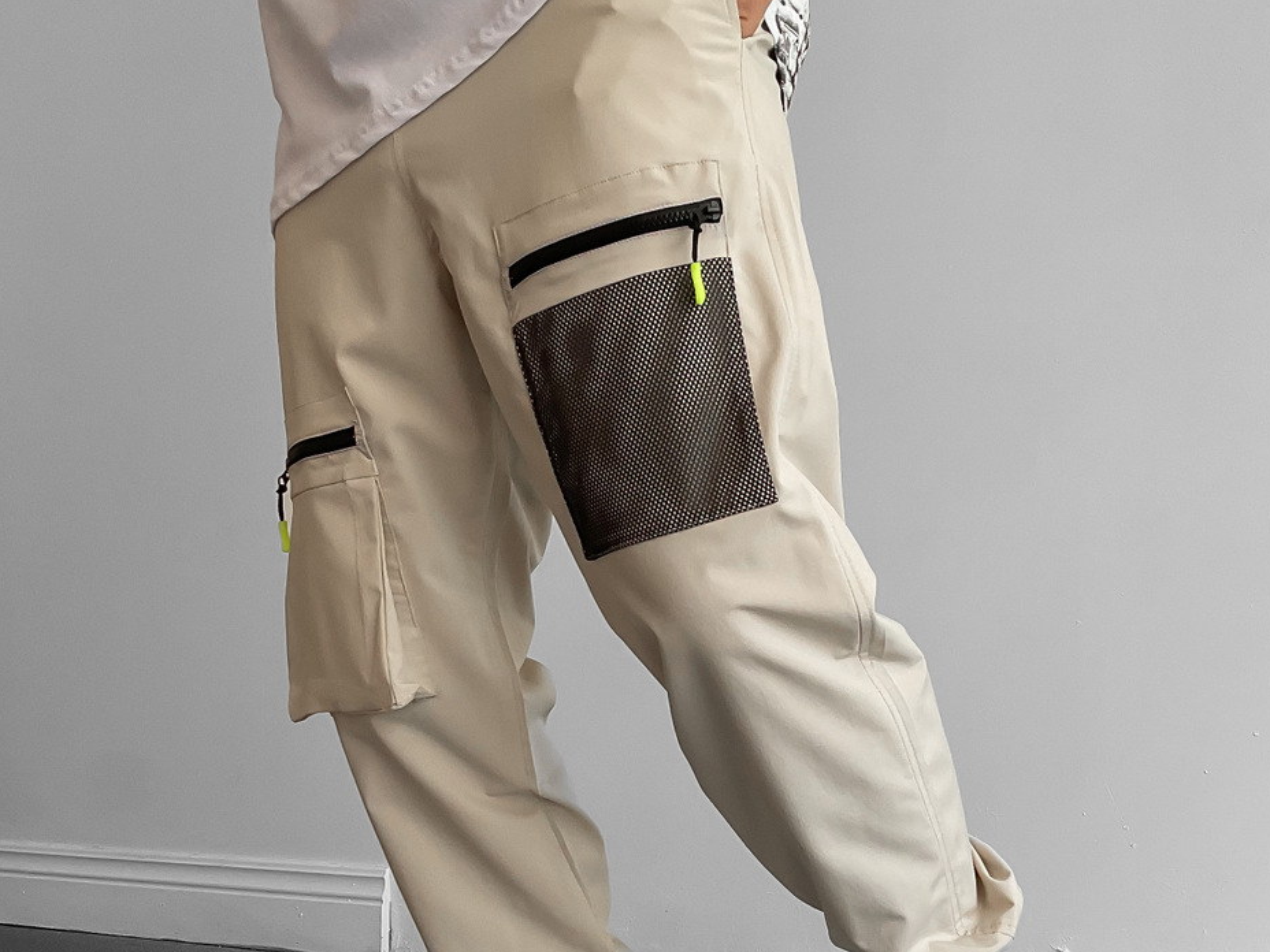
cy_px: 632
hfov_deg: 38.2
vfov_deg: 28.9
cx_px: 698
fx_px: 1834
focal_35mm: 50
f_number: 1.8
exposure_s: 1/120
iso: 50
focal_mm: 3
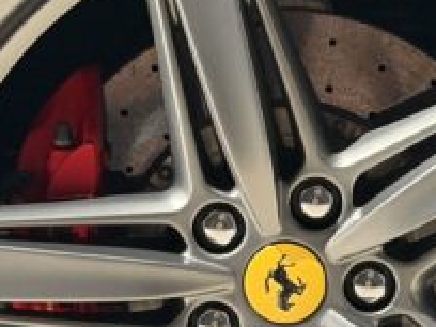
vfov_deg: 8.2
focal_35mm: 181
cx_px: 372
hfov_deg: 10.9
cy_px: 242
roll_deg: -0.7
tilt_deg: -8.8
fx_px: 2280
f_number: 1.78
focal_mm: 6.76
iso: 640
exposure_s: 1/28
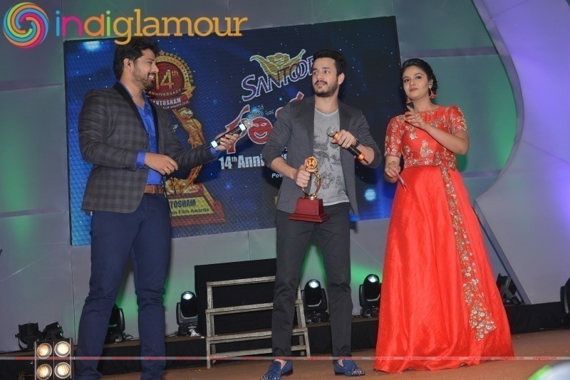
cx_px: 285
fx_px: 792
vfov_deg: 27.0
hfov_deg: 39.6
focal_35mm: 50
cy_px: 190
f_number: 7.1
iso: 320
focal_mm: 50
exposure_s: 1/160
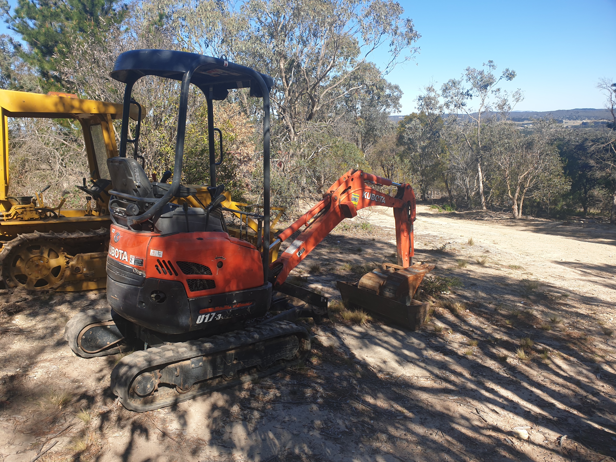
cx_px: 308
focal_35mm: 26
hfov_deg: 67.3
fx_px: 463
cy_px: 231
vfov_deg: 53.1
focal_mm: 4.3
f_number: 2.4
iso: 50
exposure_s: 1/829
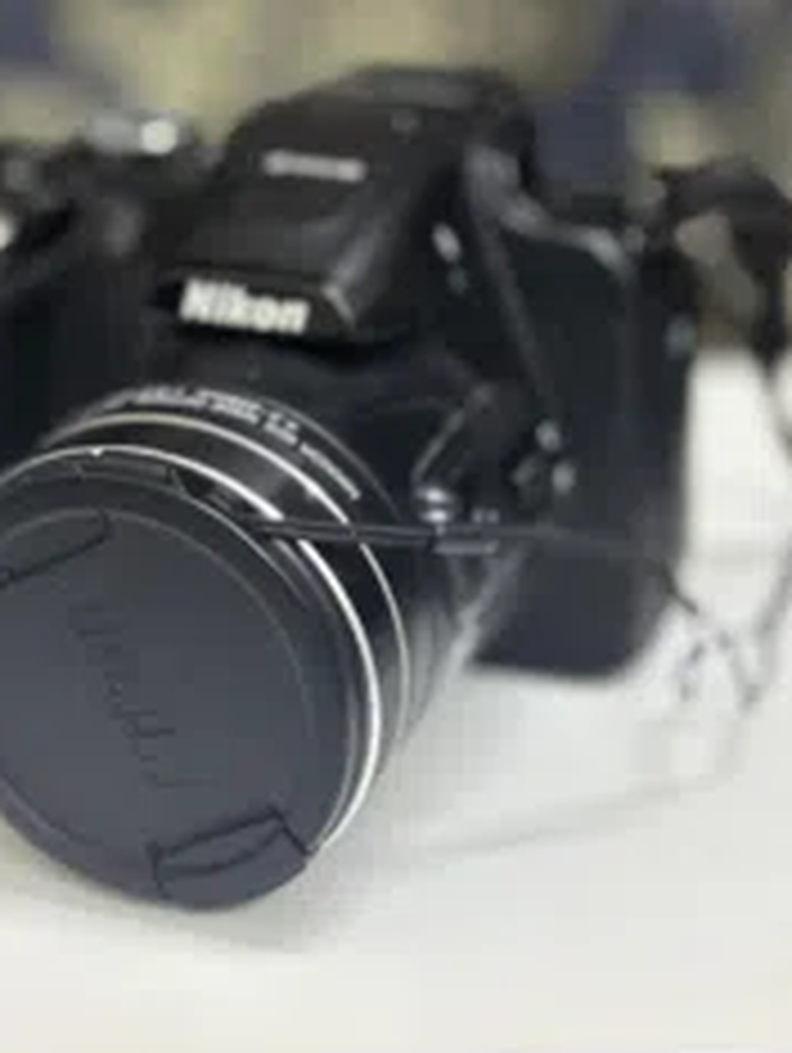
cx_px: 292
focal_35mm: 82
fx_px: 2497
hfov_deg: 18.0
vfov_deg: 23.4
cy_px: 180
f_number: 1.78
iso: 800
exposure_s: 1/39
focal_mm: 6.86
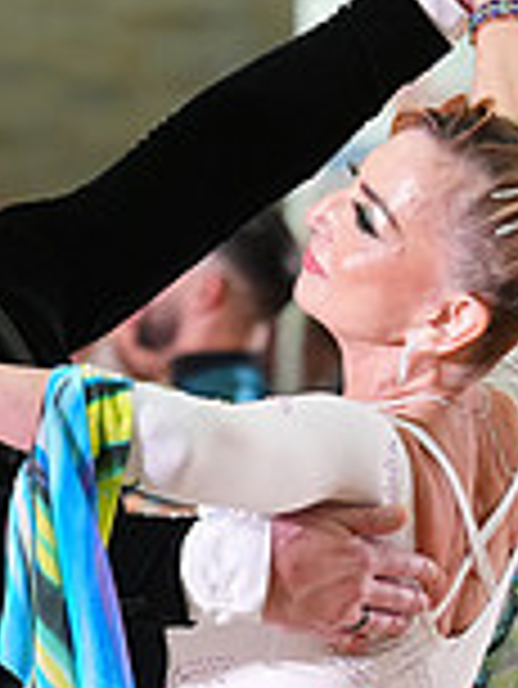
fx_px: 12054
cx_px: 205
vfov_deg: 3.3
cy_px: 1124
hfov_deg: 2.5
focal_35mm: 605
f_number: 5
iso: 3200
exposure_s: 1/200
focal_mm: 166
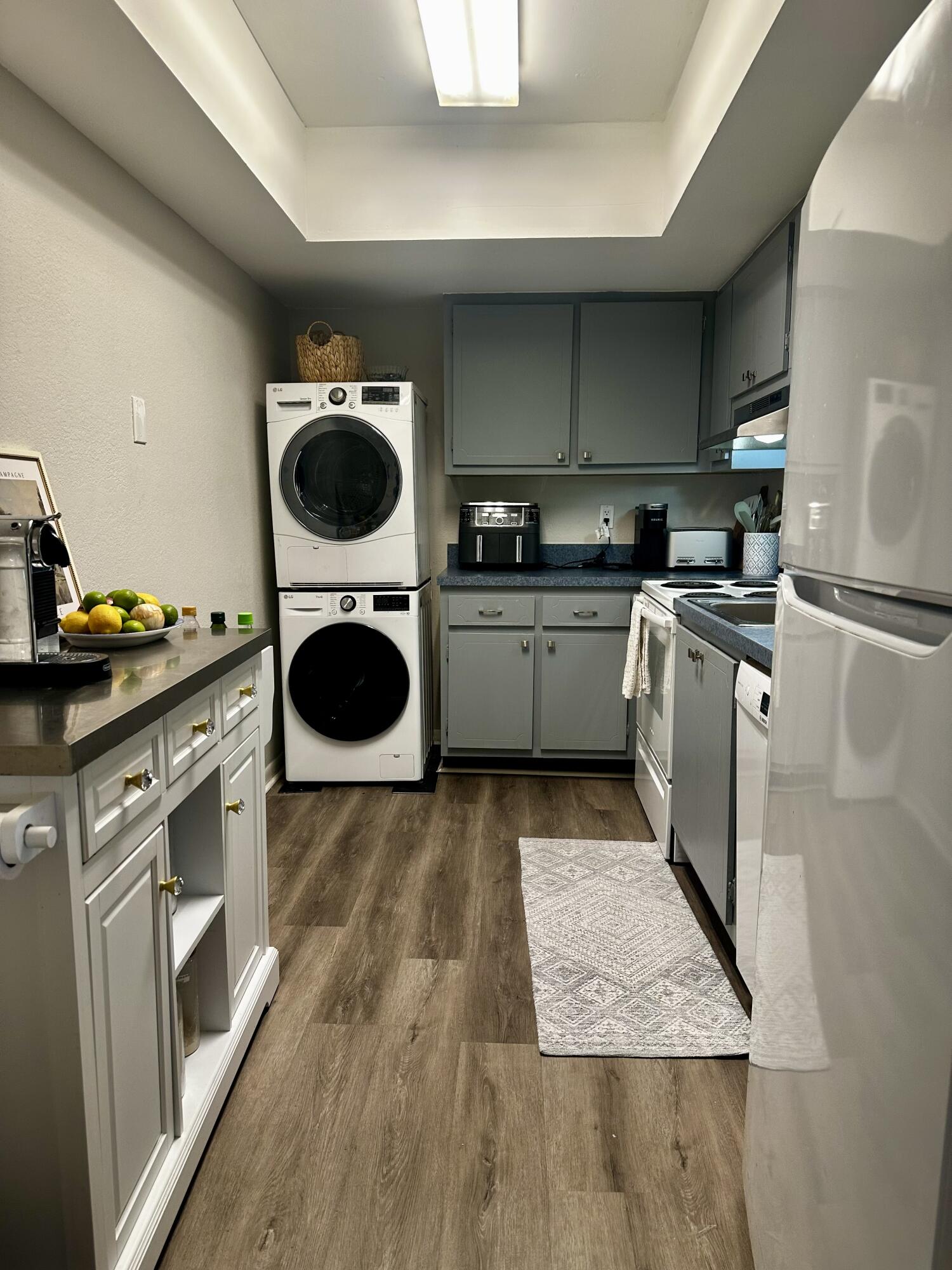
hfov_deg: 56.8
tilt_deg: -7.9
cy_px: 635
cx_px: 476
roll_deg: +0.6
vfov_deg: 71.6
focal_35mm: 24
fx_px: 880
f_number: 1.78
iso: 125
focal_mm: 6.86
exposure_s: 1/60
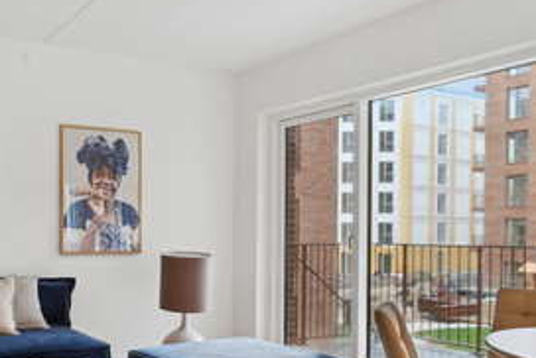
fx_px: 551
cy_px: 218
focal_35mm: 37
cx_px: 125
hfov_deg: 49.5
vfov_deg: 35.9
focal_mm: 16
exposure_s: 1/4
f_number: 6.3
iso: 200
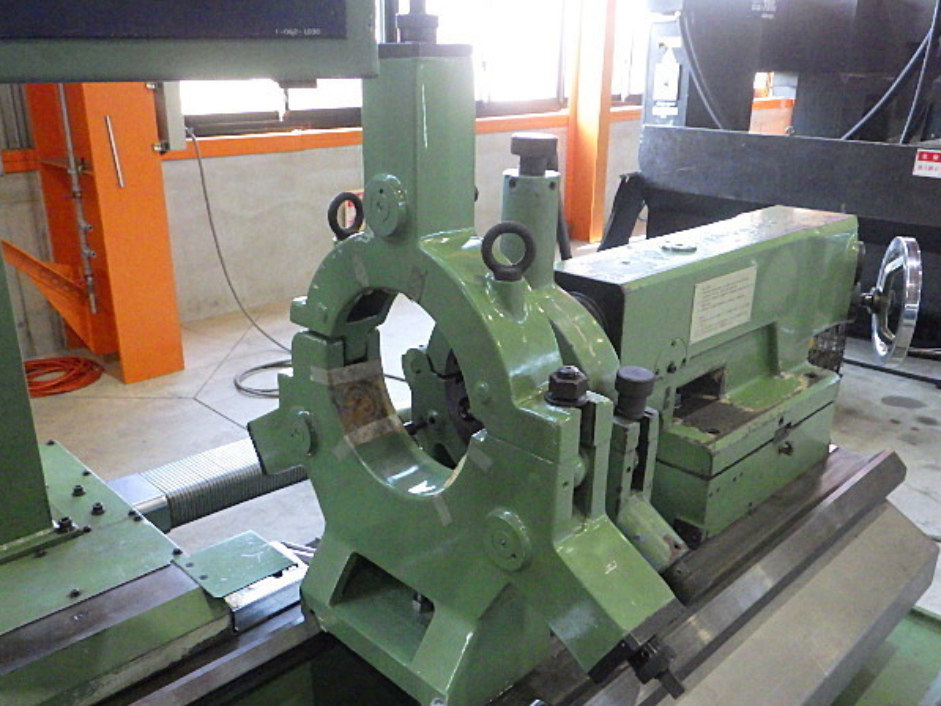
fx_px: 816
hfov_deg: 59.9
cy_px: 361
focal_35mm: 30
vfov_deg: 46.8
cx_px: 443
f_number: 3.5
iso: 640
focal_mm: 5
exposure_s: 1/45
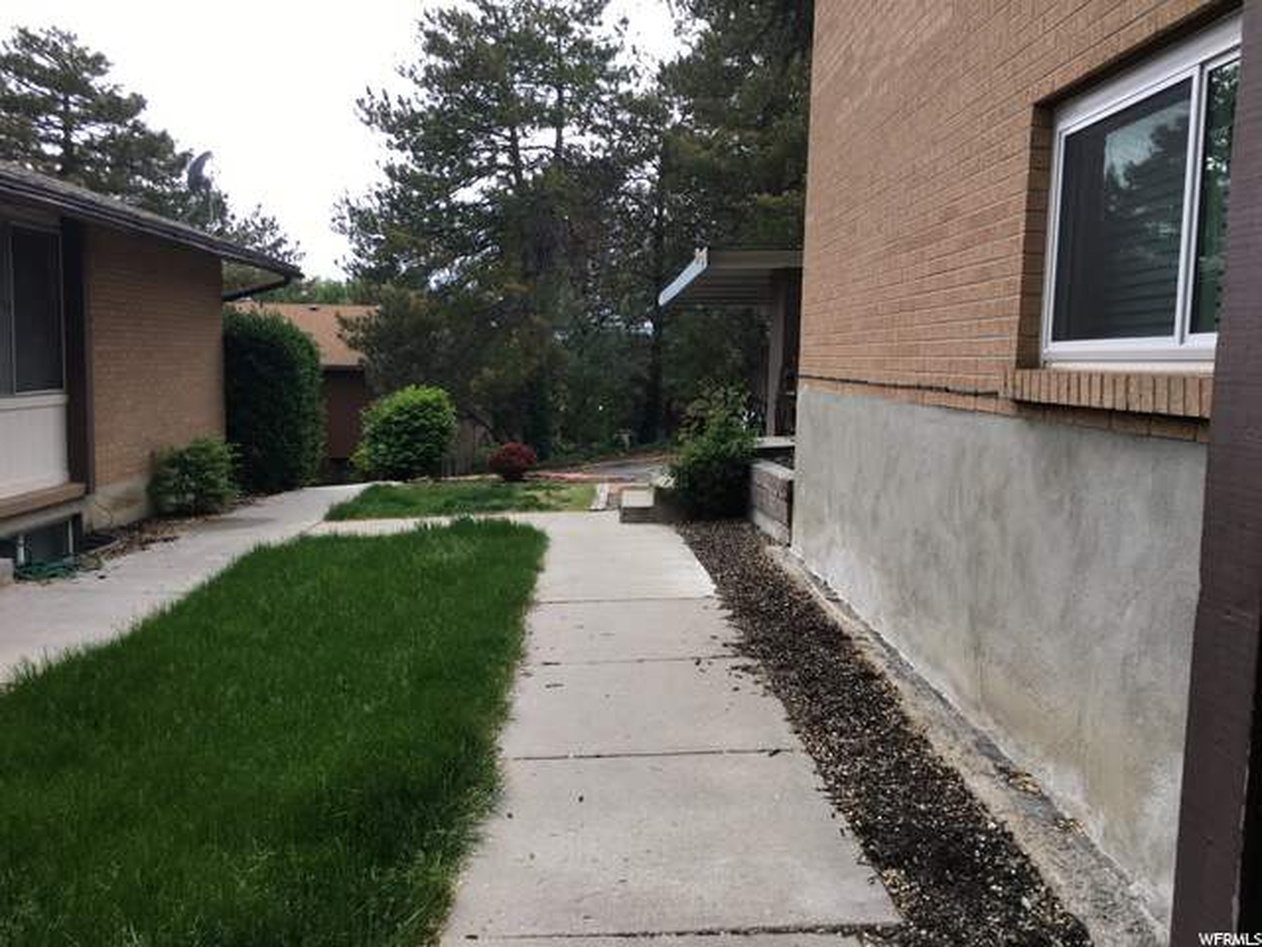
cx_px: 631
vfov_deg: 48.2
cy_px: 474
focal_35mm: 29
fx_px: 1057
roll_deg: -0.7
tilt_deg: -5.4
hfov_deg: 61.7
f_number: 2.2
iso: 25
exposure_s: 1/50
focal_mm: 4.15
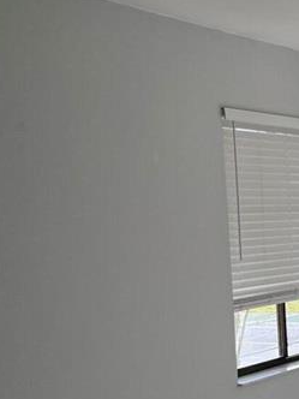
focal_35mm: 94
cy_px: 369
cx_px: 507
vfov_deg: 20.4
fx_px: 1083
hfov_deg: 14.2
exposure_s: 1/415
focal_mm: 5.1
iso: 50
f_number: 1.6
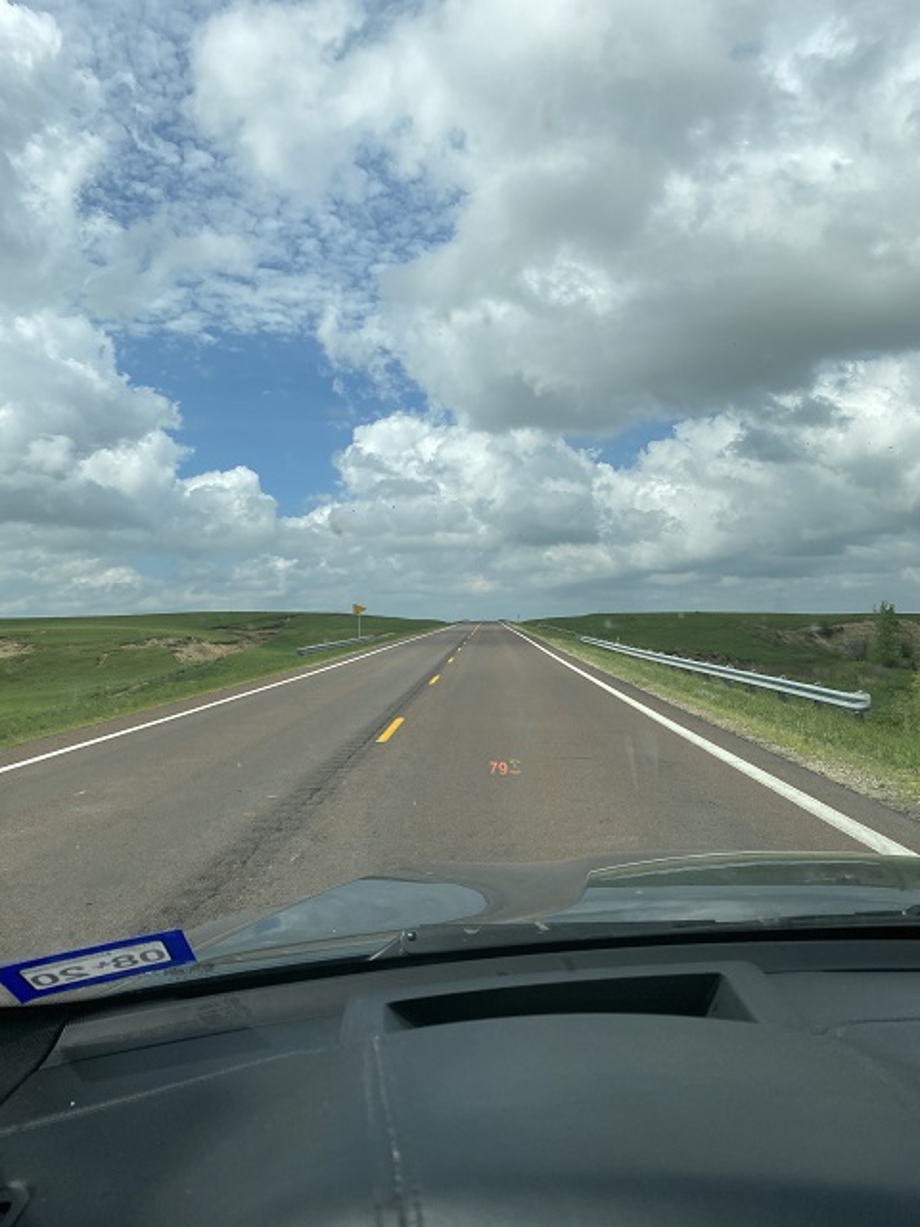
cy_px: 614
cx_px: 460
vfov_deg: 67.3
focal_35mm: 26
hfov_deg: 53.1
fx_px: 921
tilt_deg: +1.4
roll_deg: -0.5
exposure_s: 1/4444
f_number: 1.8
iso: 32
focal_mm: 4.25
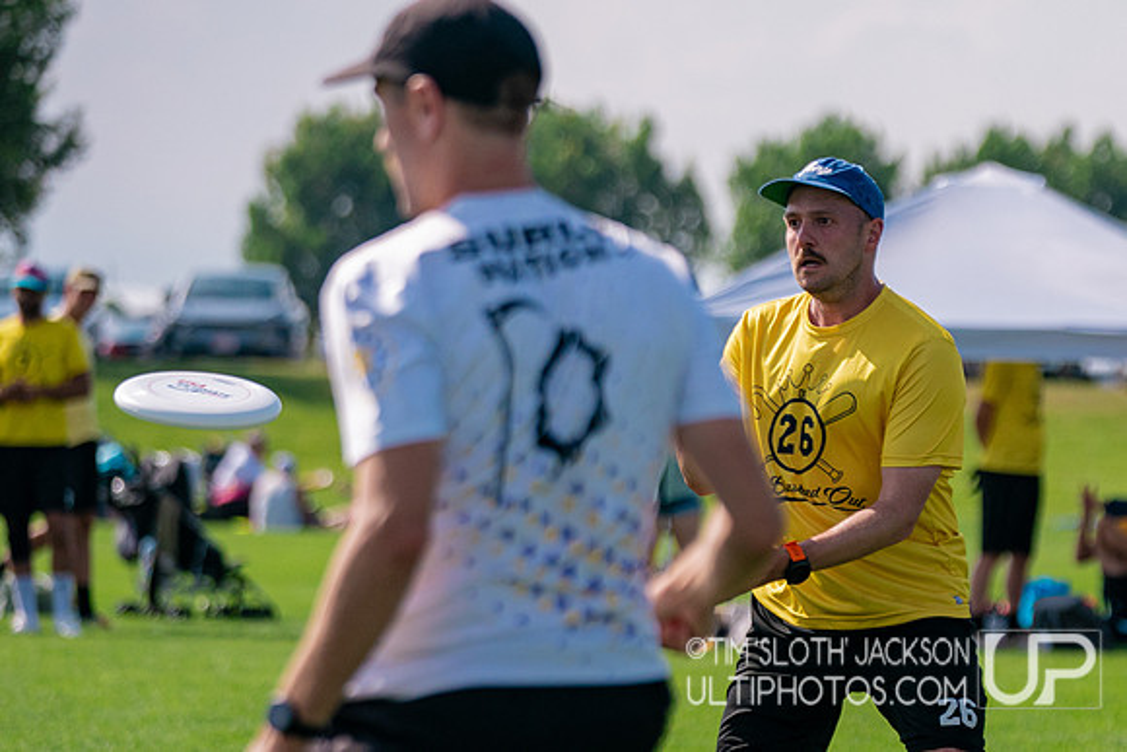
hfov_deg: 7.9
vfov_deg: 5.3
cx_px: 875
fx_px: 8174
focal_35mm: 261
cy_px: 629
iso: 640
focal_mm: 142
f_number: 3.2
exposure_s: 1/10000
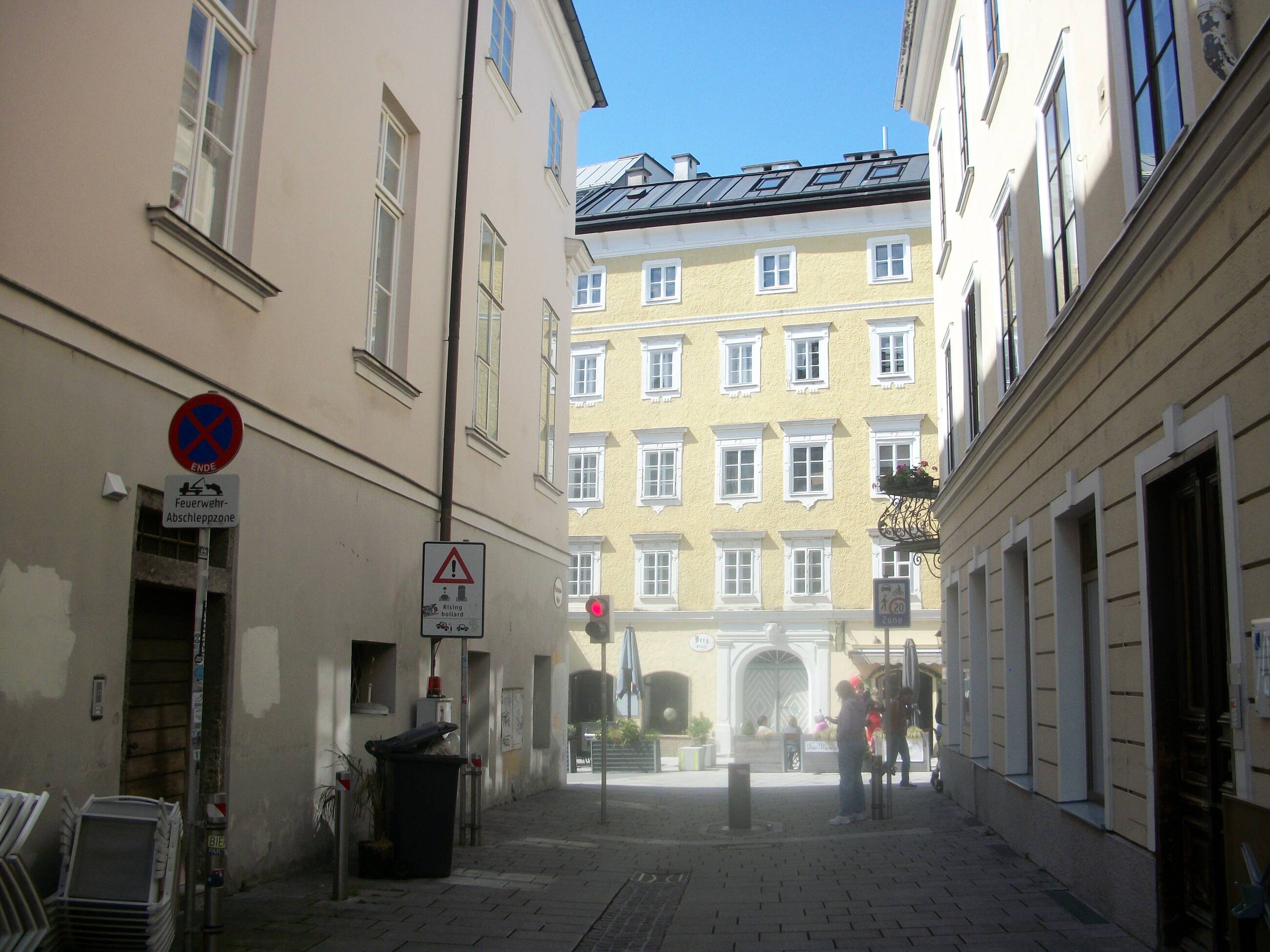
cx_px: 635
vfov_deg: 40.7
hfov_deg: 52.6
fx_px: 1284
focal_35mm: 35
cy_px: 476
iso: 80
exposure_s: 1/800
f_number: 3.1
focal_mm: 6.3
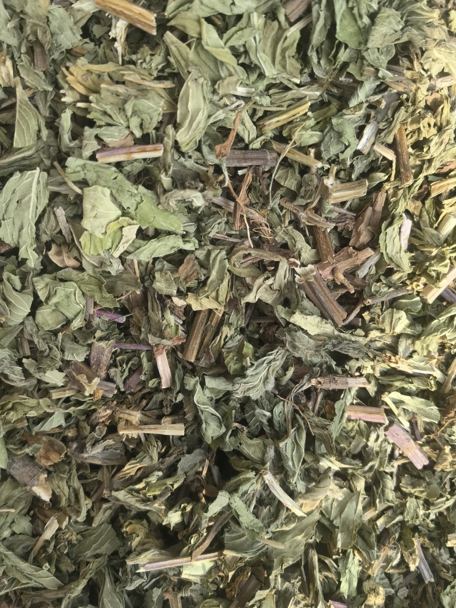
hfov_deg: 51.3
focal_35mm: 27
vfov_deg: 65.3
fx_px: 474
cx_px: 228
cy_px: 304
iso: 50
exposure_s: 1/515
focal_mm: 5.54
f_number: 1.8
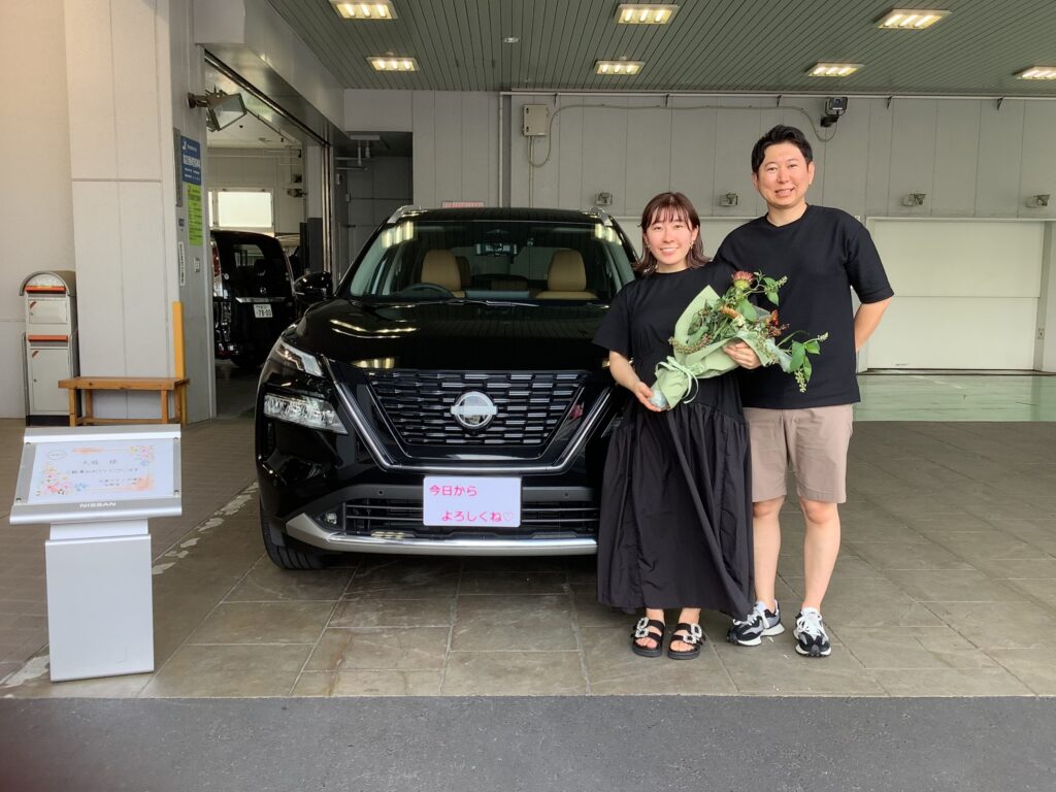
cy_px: 396
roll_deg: +0.5
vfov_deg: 45.4
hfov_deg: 58.4
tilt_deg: -6.8
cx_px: 528
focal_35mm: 31
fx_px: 946
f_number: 2.4
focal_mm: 3.3
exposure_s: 1/120
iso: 32
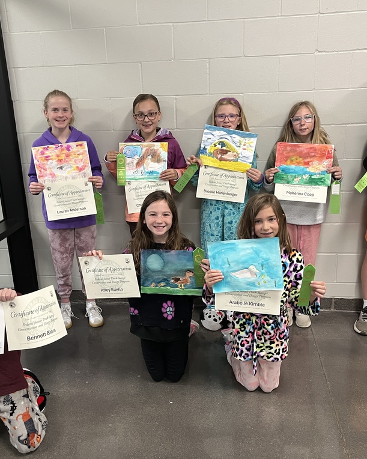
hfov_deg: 43.3
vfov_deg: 52.8
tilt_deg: -18.3
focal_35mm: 34
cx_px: 169
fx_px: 462
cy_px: 229
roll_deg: +2.6
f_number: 1.6
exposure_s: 1/60
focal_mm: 5.1
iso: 250
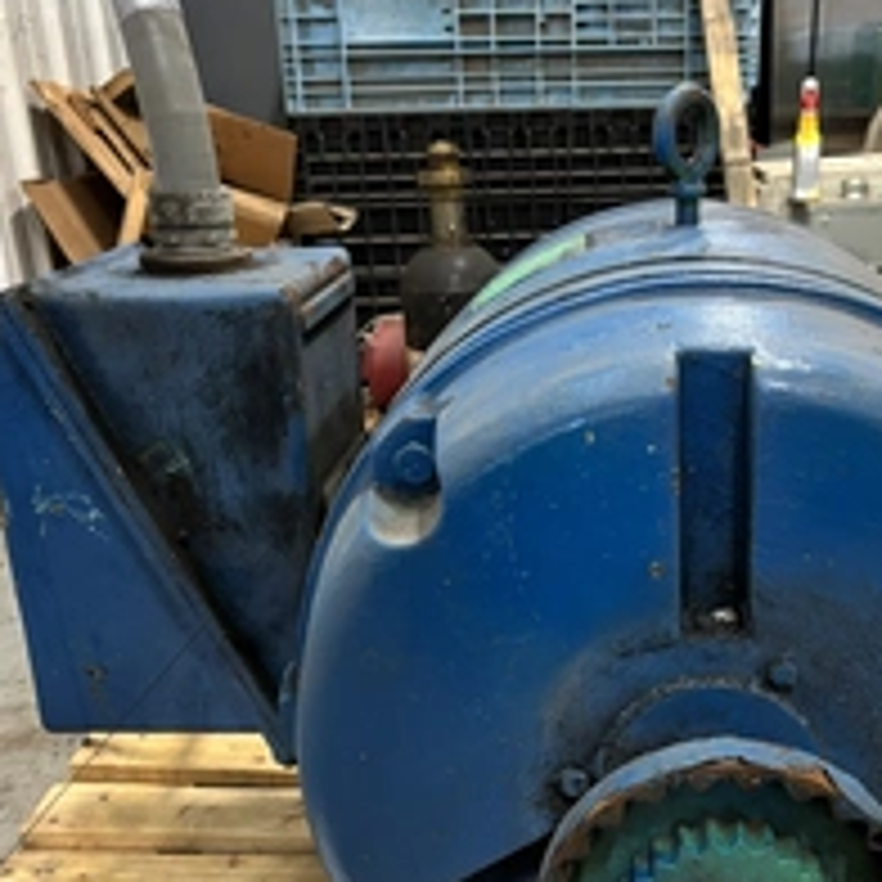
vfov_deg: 35.6
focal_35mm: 47
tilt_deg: -22.2
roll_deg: +1.0
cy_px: 612
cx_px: 612
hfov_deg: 35.6
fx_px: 1355
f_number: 1.6
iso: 400
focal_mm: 5.96
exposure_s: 1/60
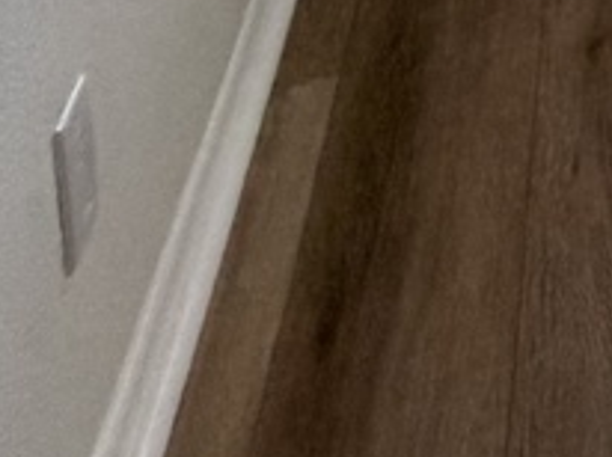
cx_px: 1592
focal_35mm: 98
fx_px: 1731
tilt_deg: -4.1
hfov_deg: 13.1
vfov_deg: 9.9
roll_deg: +1.9
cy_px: -1033
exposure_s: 1/120
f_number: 2.2
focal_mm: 2.22
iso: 320
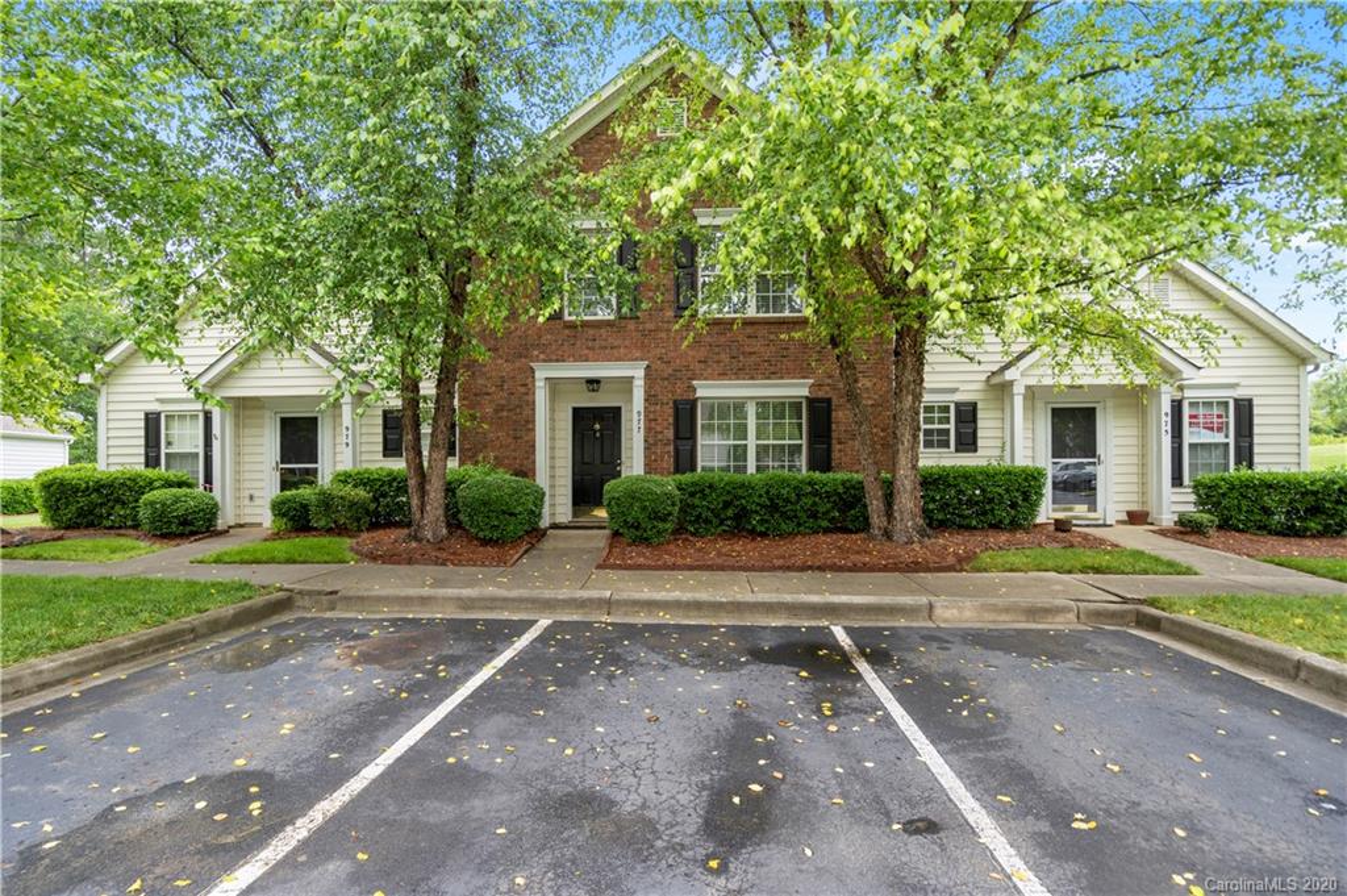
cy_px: 448
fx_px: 598
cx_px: 674
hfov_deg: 96.8
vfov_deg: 73.7
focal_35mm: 16
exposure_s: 1/60
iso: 125
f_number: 4
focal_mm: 16
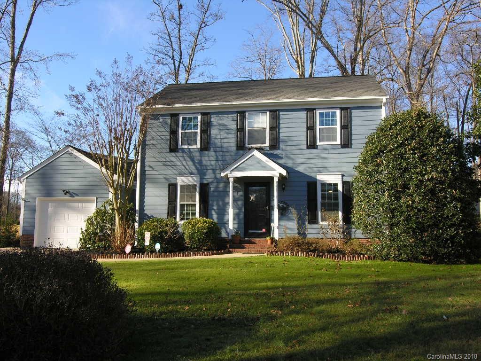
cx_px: 240
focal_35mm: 32
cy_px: 180
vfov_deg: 44.2
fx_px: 445
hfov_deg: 56.8
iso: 50
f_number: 5.1
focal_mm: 8.1
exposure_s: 1/140
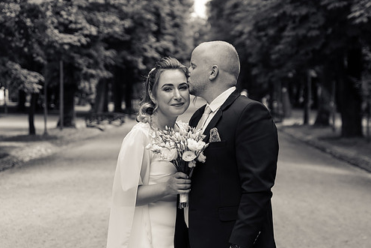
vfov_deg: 17.7
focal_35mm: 77
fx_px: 794
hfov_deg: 26.3
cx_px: 192
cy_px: 134
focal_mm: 62
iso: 160
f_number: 2.8
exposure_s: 1/640
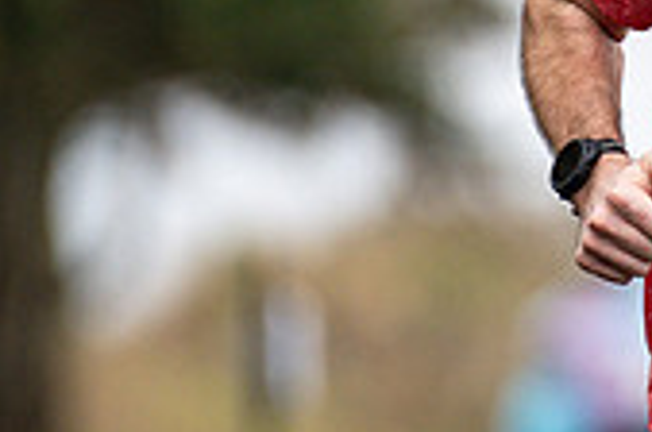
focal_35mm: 1545
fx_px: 27929
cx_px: 961
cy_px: -73
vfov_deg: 0.9
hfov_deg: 1.3
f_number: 2.8
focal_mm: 300
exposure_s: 1/1600
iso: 360
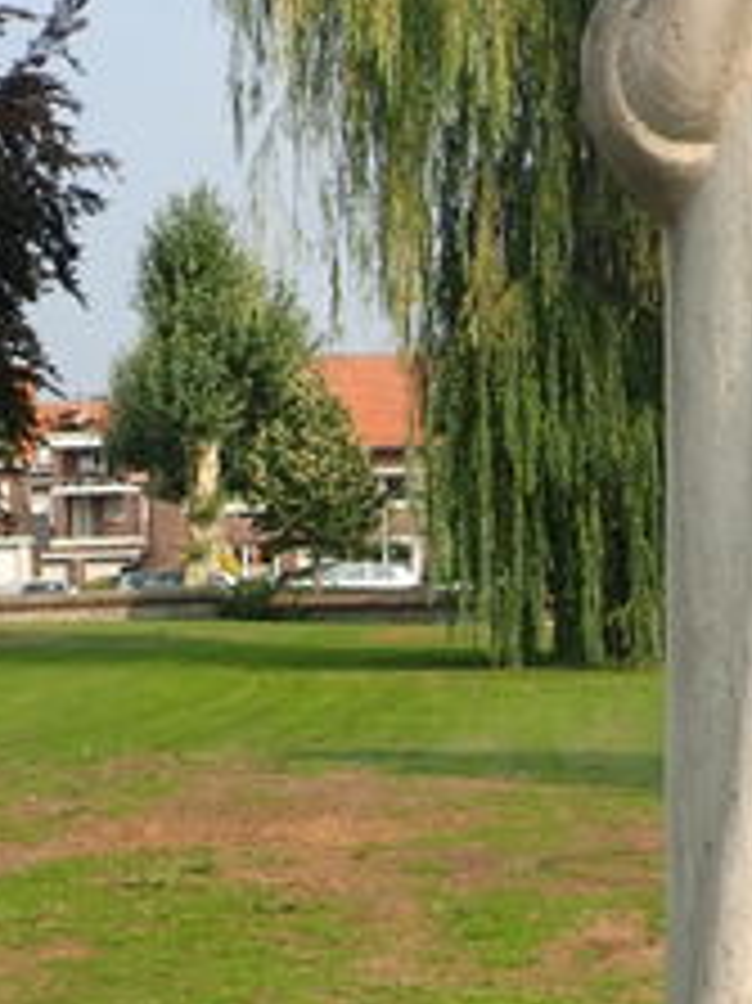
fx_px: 2667
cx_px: 829
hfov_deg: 15.6
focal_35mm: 92
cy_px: 662
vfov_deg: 21.2
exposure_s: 1/800
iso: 100
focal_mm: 5.87
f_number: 3.2
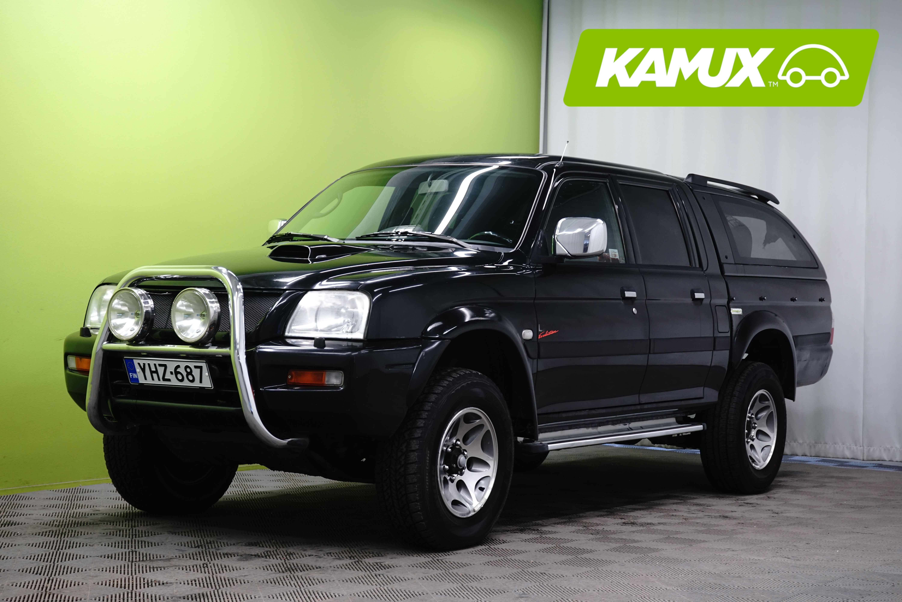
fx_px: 1578
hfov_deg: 31.9
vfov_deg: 21.6
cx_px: 451
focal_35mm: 63
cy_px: 301
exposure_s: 1/6
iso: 500
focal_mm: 63
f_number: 8
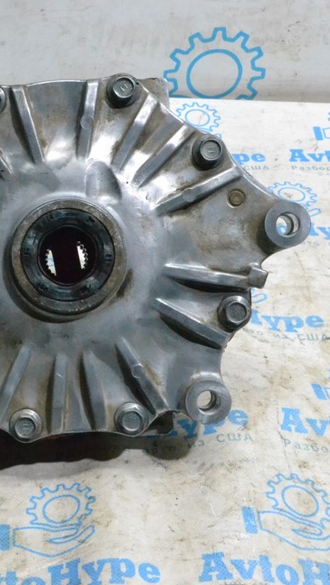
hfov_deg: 17.1
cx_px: -4
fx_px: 1069
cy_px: 292
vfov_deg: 30.6
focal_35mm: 69
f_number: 13
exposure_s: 1/160
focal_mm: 29
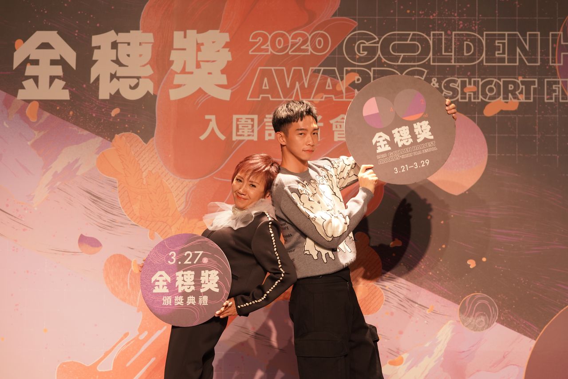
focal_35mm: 70
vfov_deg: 19.5
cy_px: 190
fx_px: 1104
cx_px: 284
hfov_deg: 28.8
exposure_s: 1/200
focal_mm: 70
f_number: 4
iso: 1000
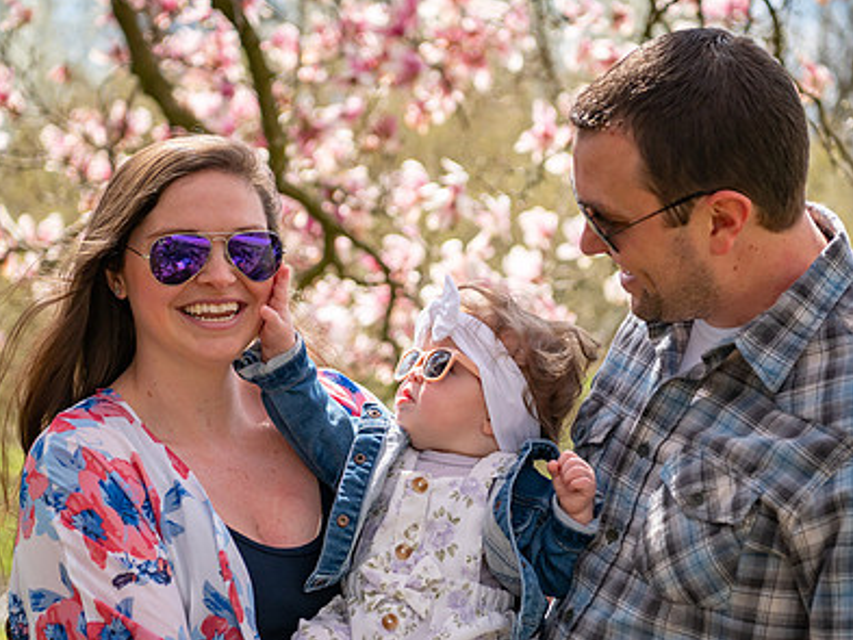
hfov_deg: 22.2
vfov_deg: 16.8
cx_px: 460
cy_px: 382
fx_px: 2169
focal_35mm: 88
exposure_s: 1/3200
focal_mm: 62
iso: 400
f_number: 3.5
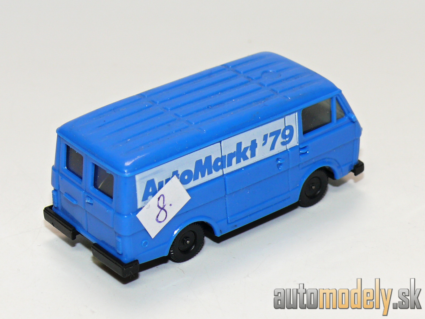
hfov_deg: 15.6
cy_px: 160
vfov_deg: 11.8
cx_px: 212
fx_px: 1547
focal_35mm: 126
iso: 100
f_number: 4
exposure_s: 1/30
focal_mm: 15
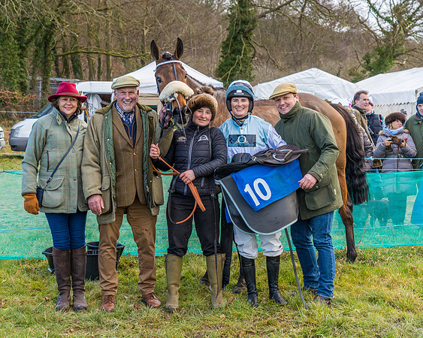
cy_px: 165
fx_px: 768
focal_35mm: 61
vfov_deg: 24.8
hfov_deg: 30.8
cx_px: 208
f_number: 5
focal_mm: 51
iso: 400
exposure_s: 1/400
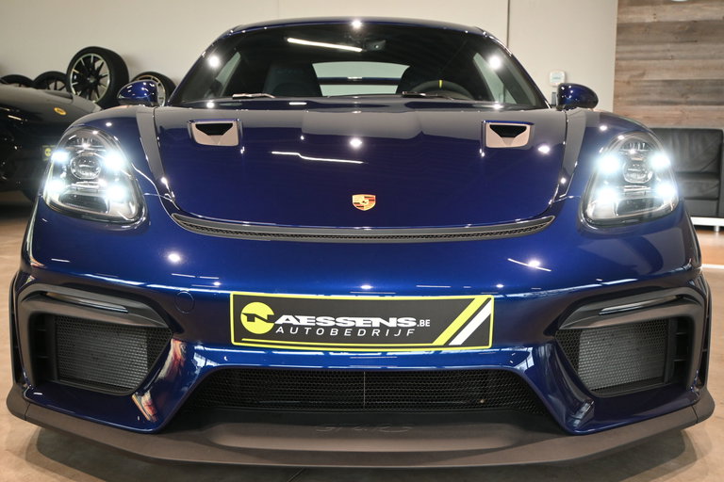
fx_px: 799
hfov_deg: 48.7
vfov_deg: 33.6
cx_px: 362
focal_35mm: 40
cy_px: 241
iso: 1000
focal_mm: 26.5
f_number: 4.5
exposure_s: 1/125
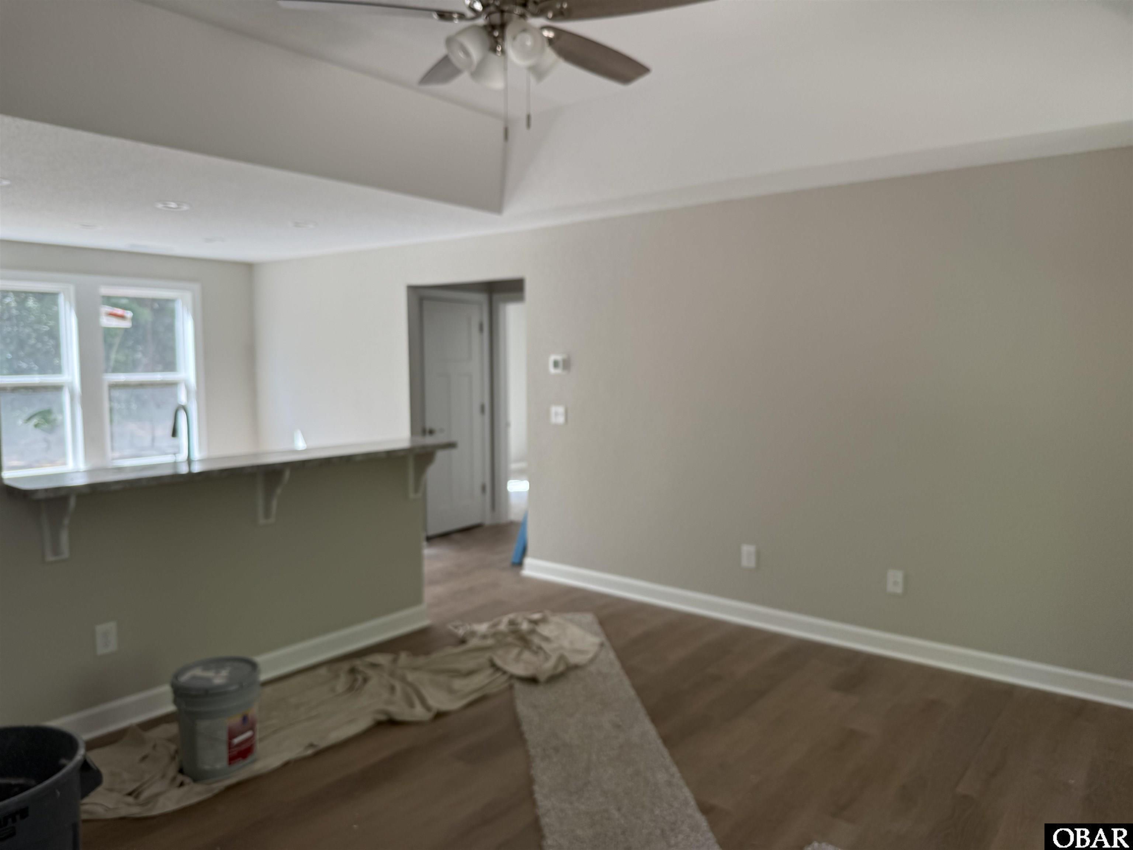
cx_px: 566
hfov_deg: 71.6
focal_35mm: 24
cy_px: 425
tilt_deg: -3.5
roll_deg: +0.8
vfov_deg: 56.8
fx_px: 786
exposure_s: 1/175
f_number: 1.78
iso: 64
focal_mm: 6.76
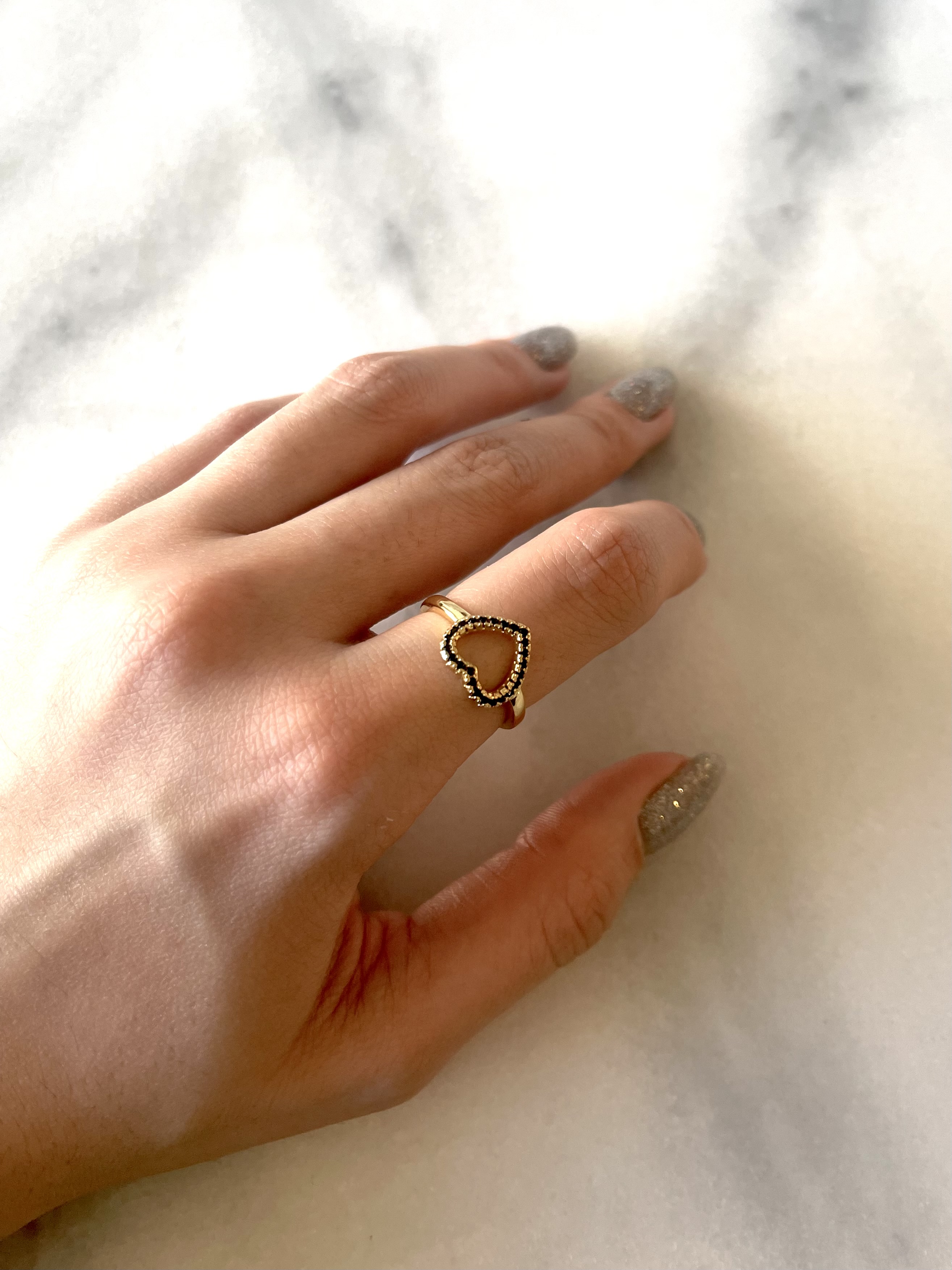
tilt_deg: -68.4
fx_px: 953
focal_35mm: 26
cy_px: 635
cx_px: 476
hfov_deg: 53.1
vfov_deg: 67.3
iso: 125
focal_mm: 5.1
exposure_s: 1/121
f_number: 1.6
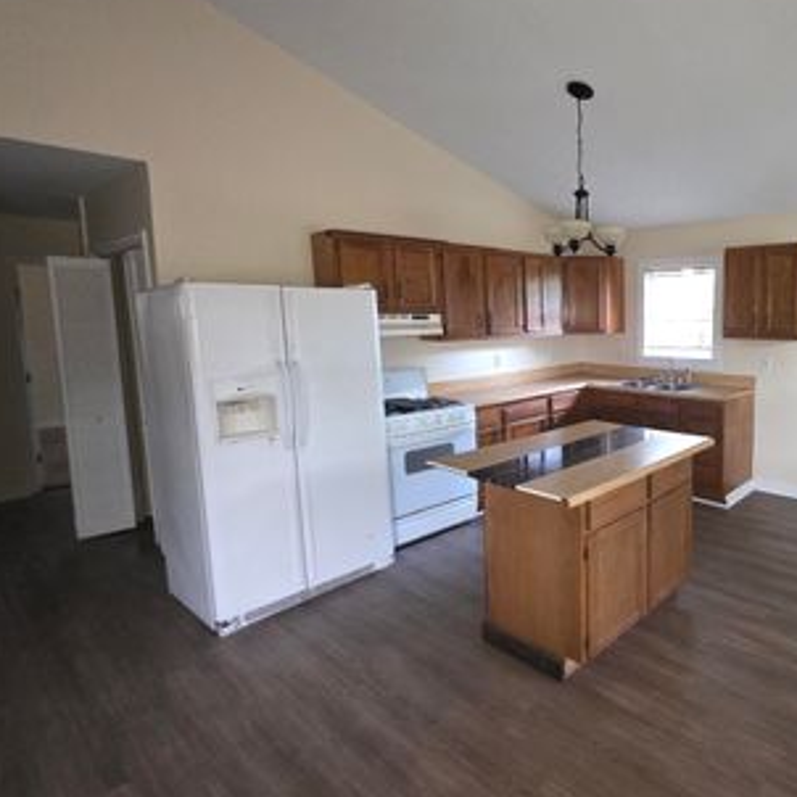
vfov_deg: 77.6
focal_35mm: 19
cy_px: 371
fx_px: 495
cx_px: 644
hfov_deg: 69.6
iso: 500
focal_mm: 2.2
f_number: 1.9
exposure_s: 1/8
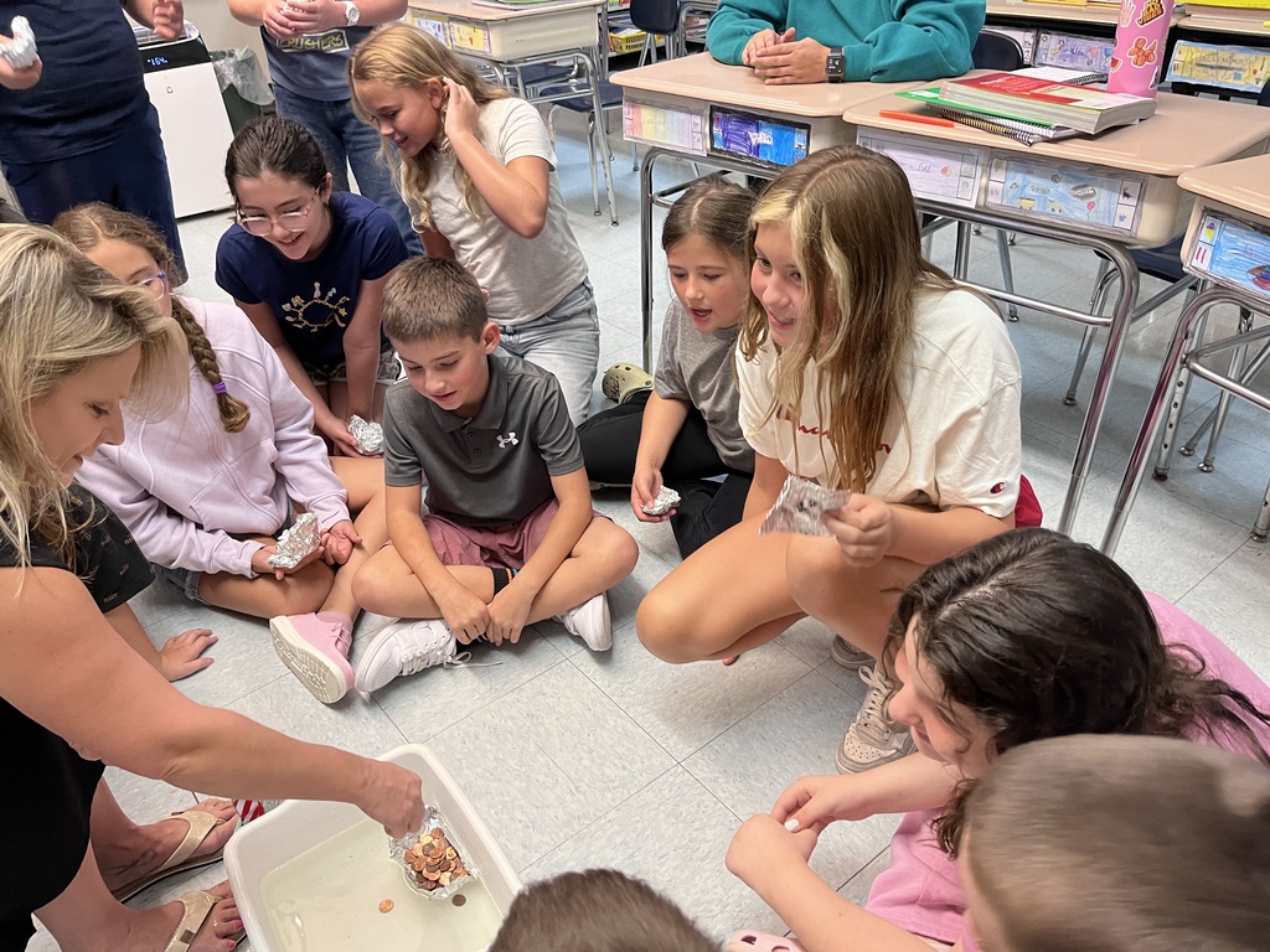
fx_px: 954
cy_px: 476
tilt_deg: -32.4
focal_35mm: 26
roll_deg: +5.8
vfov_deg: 53.1
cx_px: 635
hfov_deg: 67.3
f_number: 1.6
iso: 250
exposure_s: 1/60
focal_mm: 5.1
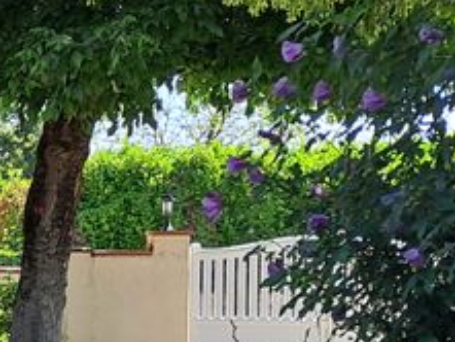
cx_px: -362
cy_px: 272
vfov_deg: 13.1
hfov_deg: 15.1
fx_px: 1486
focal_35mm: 113
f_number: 1.8
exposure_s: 1/502
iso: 32
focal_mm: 4.65
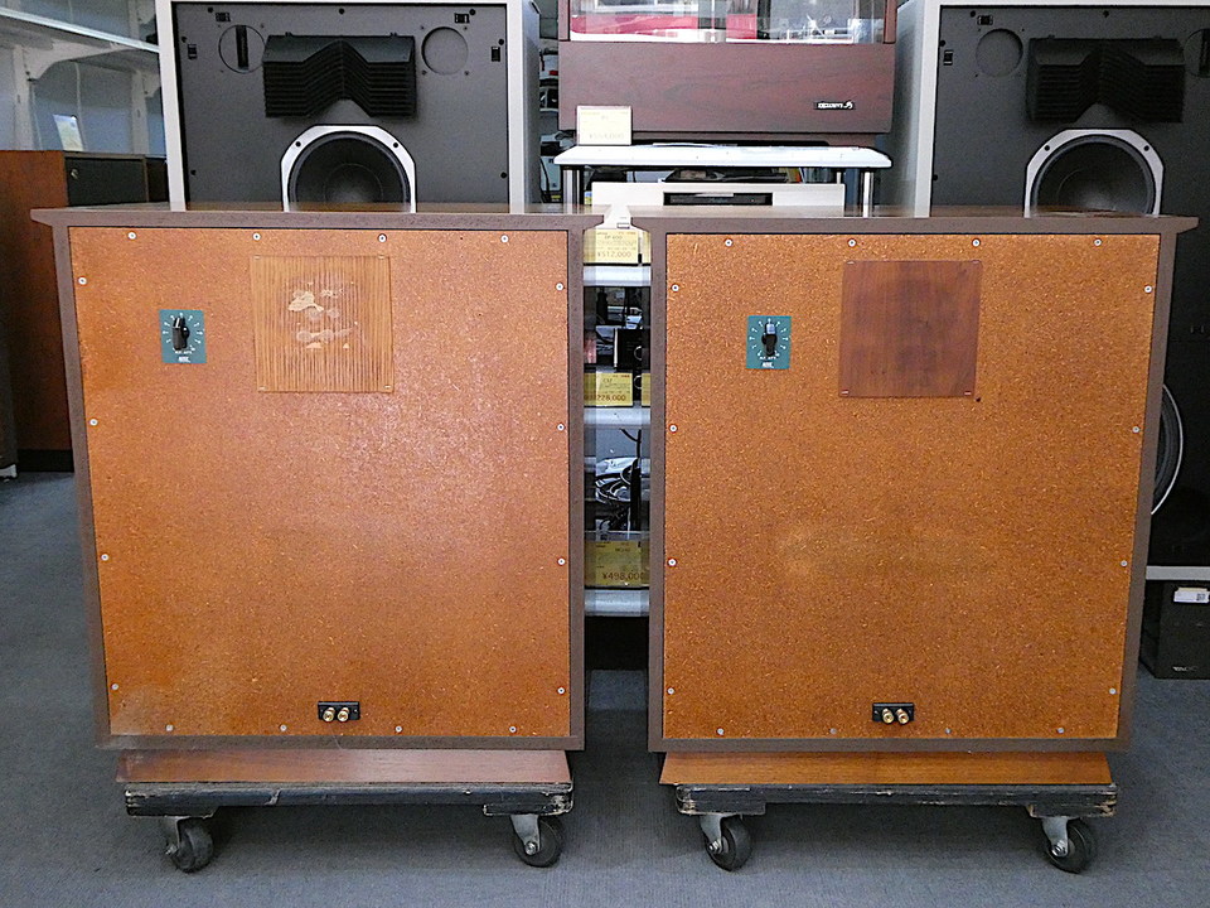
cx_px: 605
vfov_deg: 40.7
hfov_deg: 52.6
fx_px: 1223
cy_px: 454
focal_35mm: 35
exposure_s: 1/80
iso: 1000
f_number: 3.7
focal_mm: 6.3
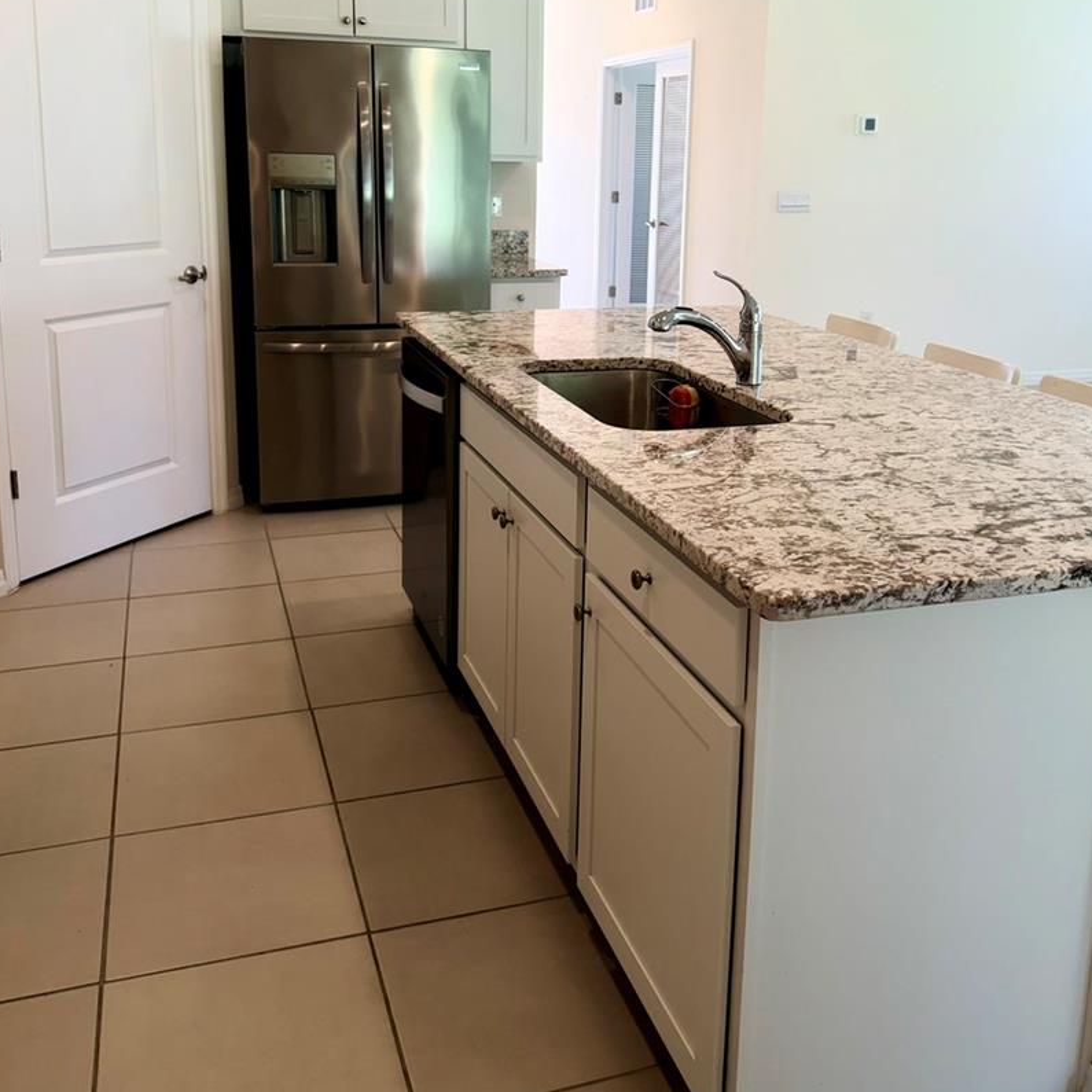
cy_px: 367
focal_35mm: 32
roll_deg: -1.6
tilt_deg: -10.3
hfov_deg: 51.1
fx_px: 1142
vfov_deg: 50.2
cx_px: 584
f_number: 1.78
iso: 80
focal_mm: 6.76
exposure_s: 1/120
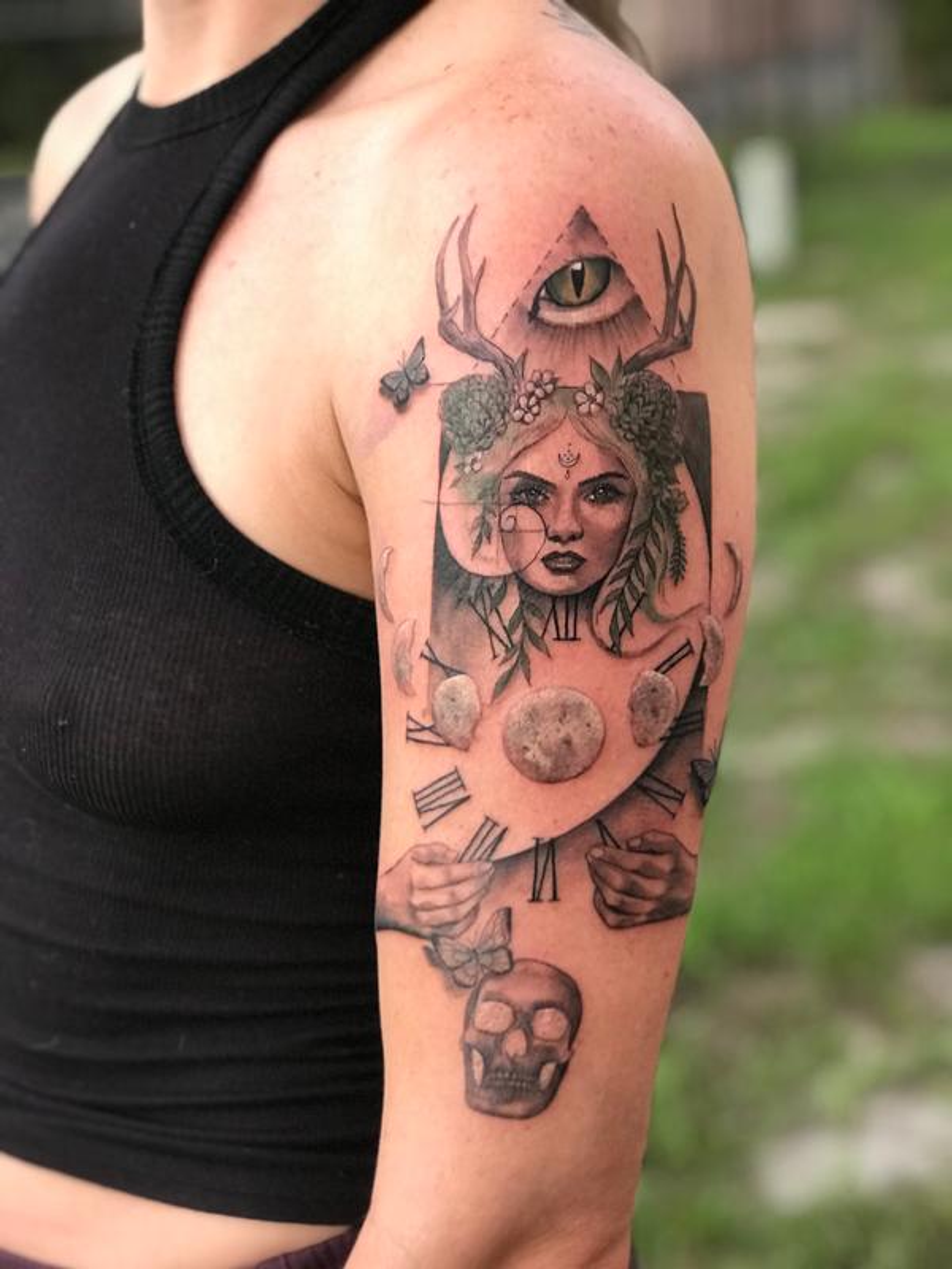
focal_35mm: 57
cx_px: 476
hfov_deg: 25.7
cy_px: 634
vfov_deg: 33.8
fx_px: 2090
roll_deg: +3.0
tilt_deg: -14.3
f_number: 2.8
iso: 320
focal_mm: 6.6
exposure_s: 1/60
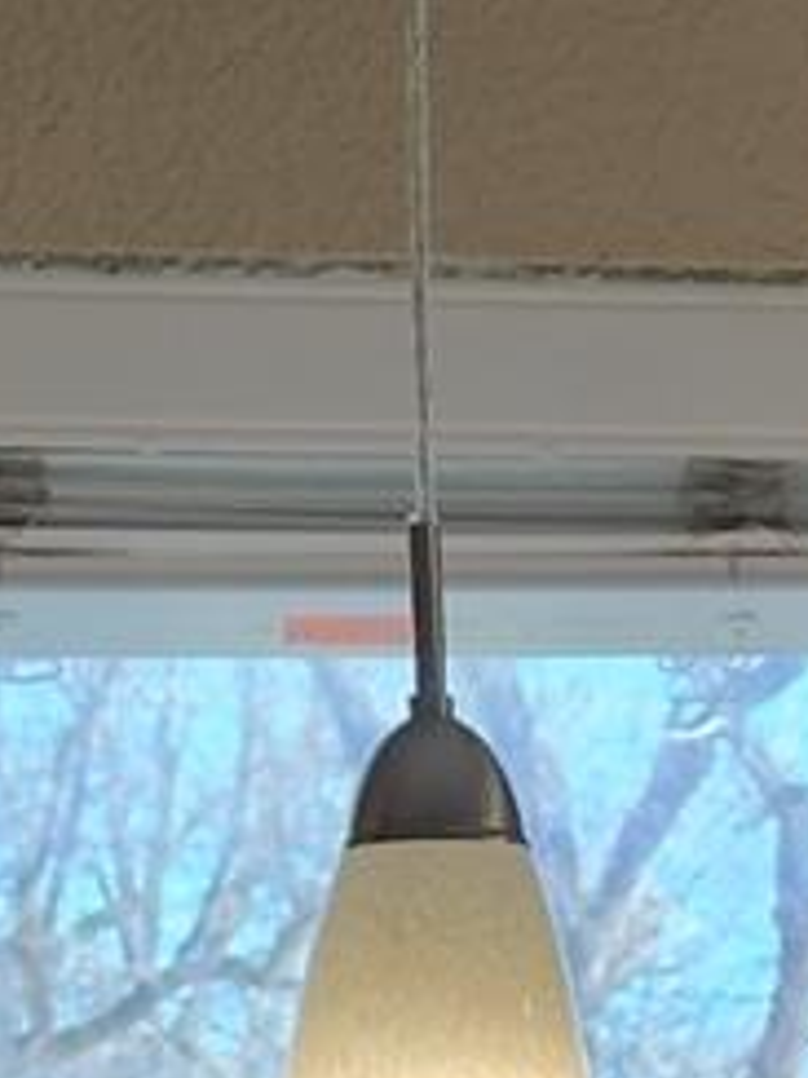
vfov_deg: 7.9
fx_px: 7345
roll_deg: +0.6
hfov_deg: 6.3
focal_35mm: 236
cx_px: 879
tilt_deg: -5.2
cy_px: 2434
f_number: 1.78
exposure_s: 1/120
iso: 80
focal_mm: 6.76
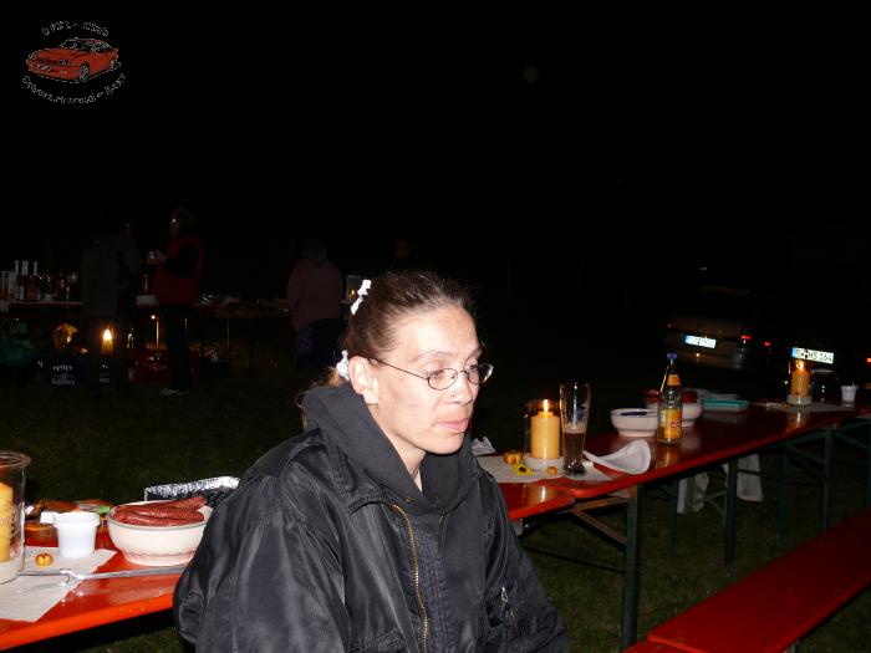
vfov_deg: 40.7
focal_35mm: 35
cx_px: 436
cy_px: 326
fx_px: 881
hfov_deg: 52.6
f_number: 2.8
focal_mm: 7.4
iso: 100
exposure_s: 1/30
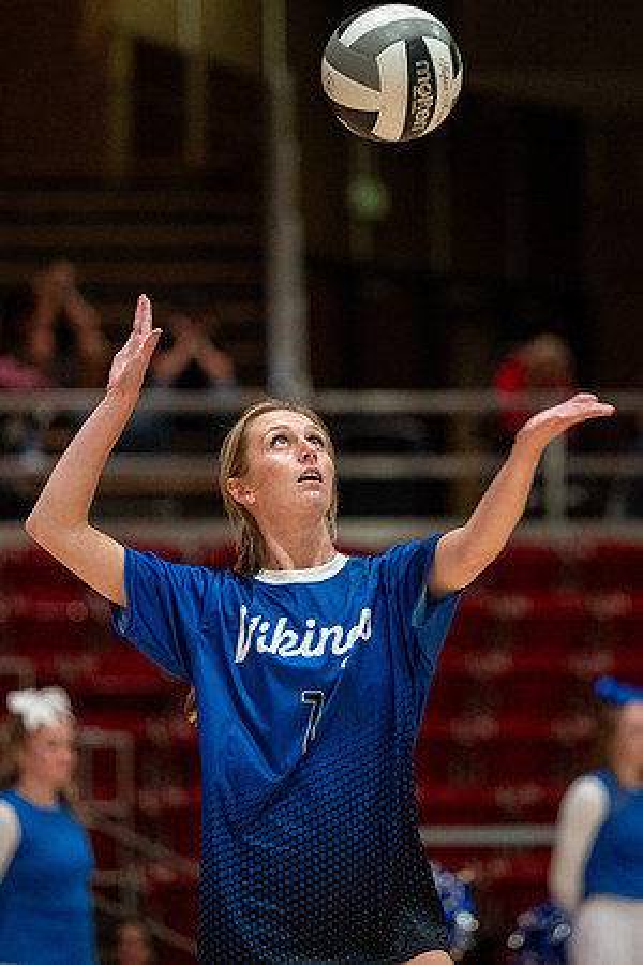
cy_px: 482
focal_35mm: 218
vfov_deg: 9.5
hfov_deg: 6.3
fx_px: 5827
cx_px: 326
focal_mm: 145
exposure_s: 1/400
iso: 5000
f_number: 2.8
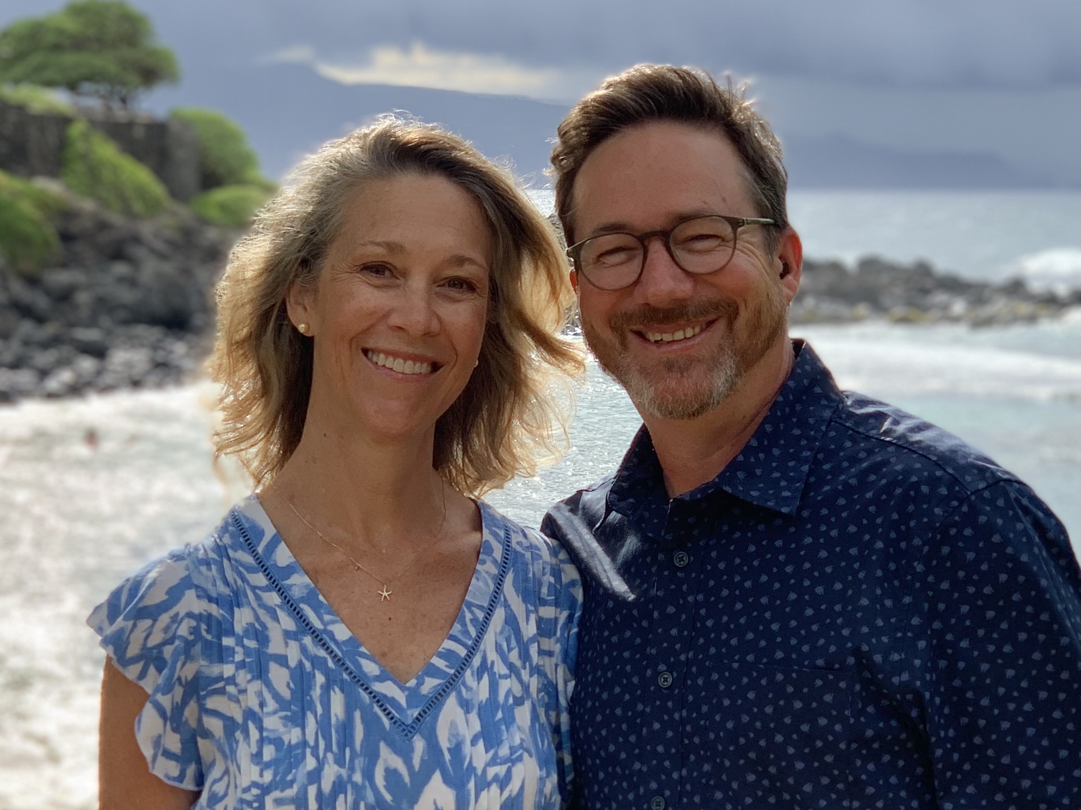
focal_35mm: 52
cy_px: 405
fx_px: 1624
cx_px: 540
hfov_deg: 36.8
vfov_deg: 28.0
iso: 16
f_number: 2.4
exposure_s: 1/533
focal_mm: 6
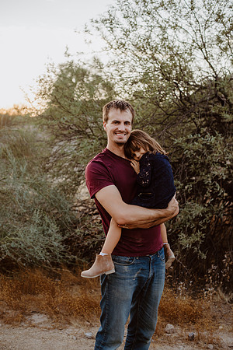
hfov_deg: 27.0
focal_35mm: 50
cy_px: 175
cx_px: 116
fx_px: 485
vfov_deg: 39.6
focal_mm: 50
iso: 200
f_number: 2.8
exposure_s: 1/250
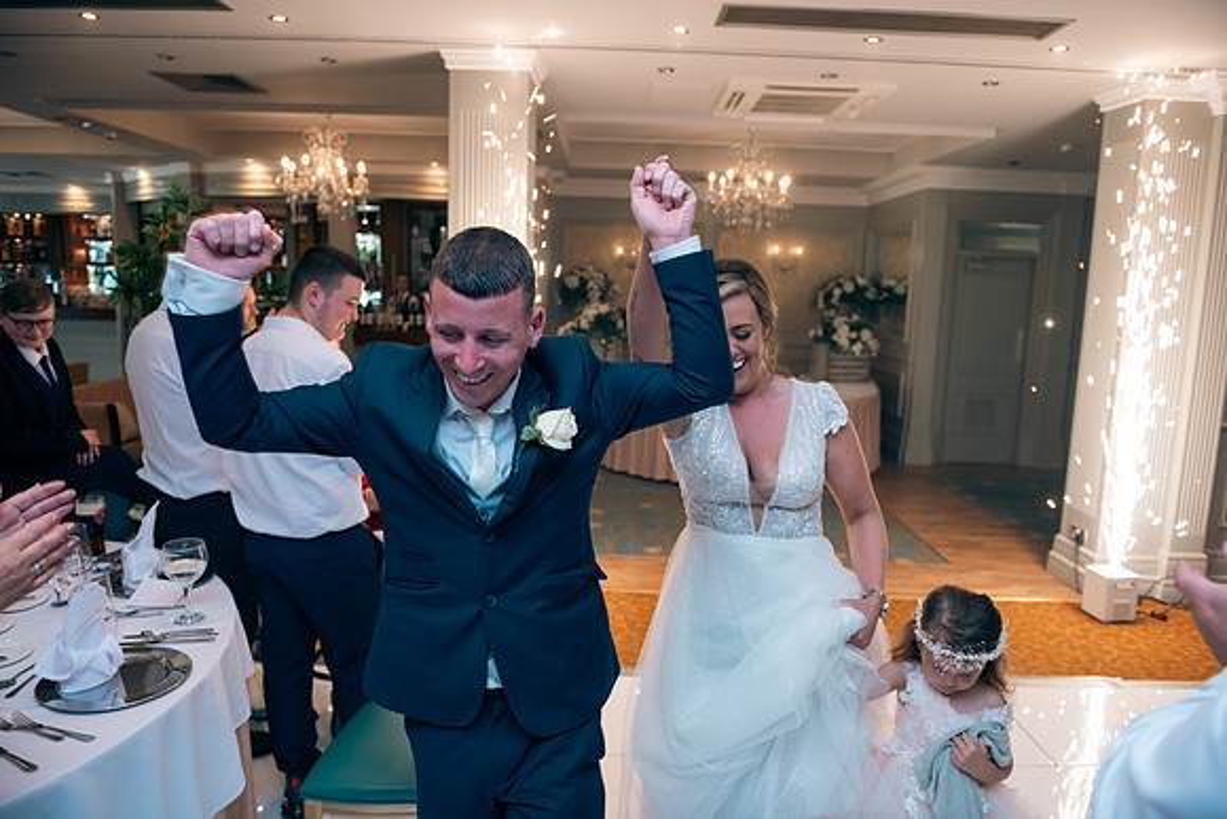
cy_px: 410
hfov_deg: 73.7
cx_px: 614
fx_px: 818
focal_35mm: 24
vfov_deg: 53.2
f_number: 3.5
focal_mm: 24
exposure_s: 1/160
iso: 640
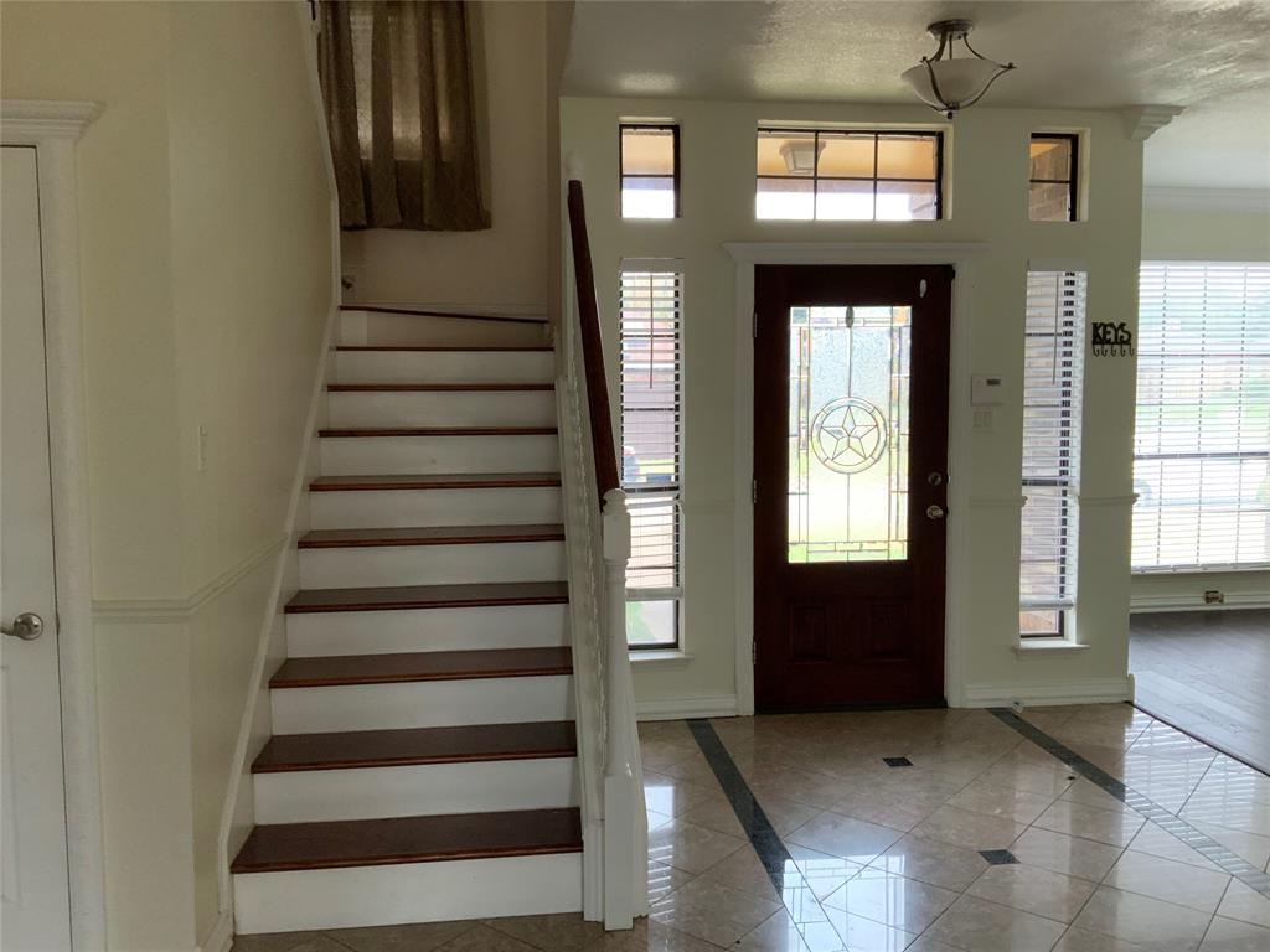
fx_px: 1064
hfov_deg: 61.7
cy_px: 476
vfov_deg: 48.2
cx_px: 635
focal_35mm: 29
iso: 160
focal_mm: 3
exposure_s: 1/60
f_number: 1.8
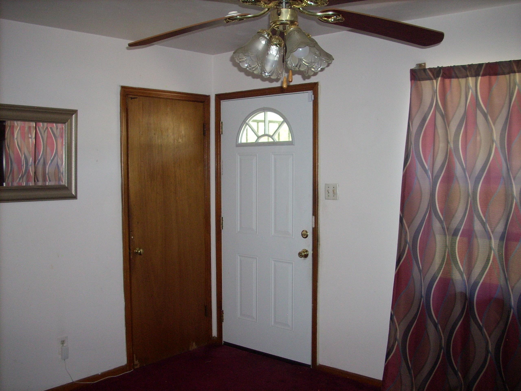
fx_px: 557
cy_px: 196
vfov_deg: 38.7
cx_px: 260
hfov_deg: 50.1
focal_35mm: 37
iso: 200
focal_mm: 6.2
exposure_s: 1/60
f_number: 2.8
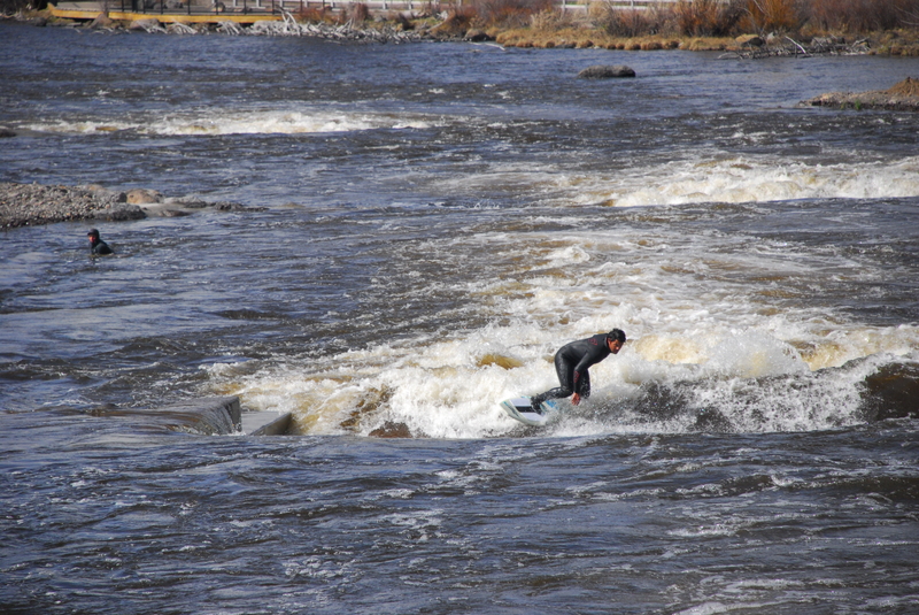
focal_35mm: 202
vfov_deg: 6.8
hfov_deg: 10.2
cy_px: 308
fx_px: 5174
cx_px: 460
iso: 320
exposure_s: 1/1600
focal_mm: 135
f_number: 5.6
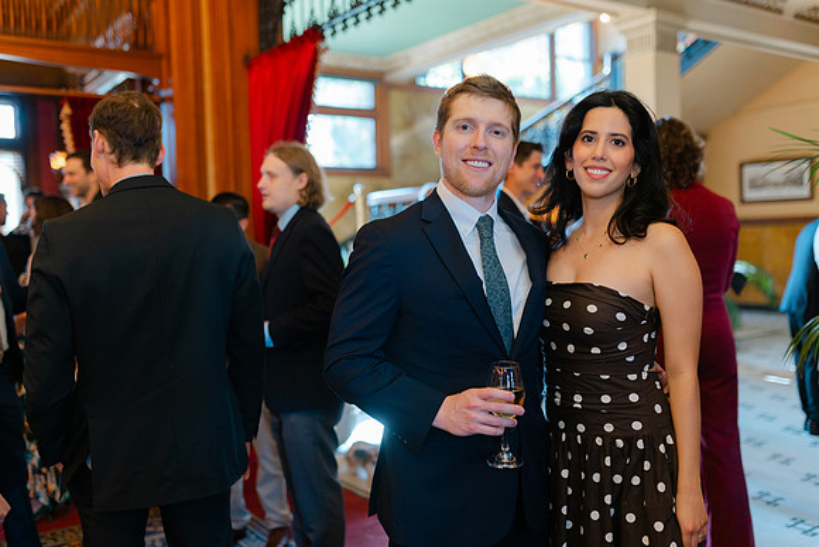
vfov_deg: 37.9
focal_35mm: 35
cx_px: 410
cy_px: 274
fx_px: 796
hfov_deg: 54.4
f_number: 2
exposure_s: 1/100
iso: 250
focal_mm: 35
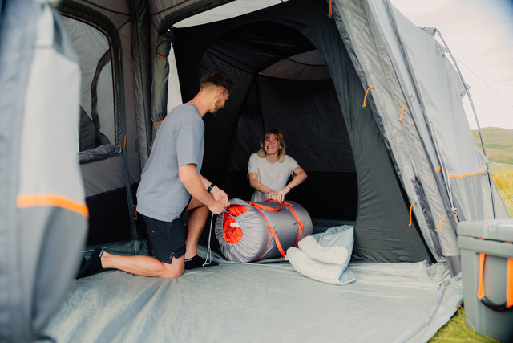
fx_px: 446
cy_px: 172
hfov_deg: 59.8
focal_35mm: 31
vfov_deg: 42.0
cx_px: 256
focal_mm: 31.3
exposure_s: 1/100
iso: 160
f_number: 2.8
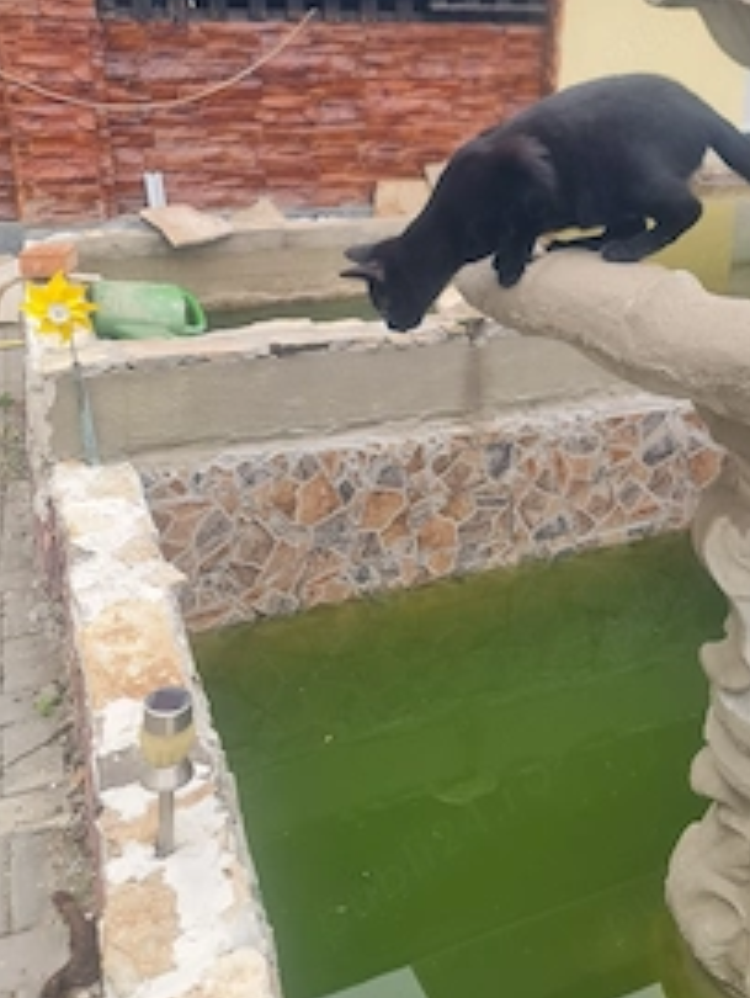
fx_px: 1067
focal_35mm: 37
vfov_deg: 49.1
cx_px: 506
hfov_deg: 38.2
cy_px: 318
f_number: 1.8
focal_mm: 7
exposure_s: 1/100
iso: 50
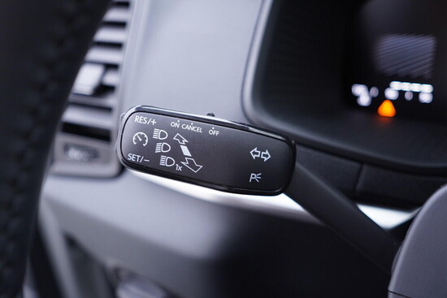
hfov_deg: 53.1
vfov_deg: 36.9
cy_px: 149
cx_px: 224
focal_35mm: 36
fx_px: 447
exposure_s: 1/40
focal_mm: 24
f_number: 2.8
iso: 320
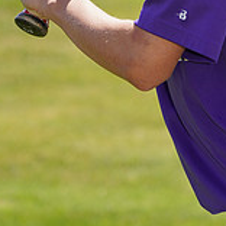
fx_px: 5496
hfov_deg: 2.4
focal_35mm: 744
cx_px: 201
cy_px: -129
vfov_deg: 2.4
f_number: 8
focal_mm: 235
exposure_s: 1/250
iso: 100
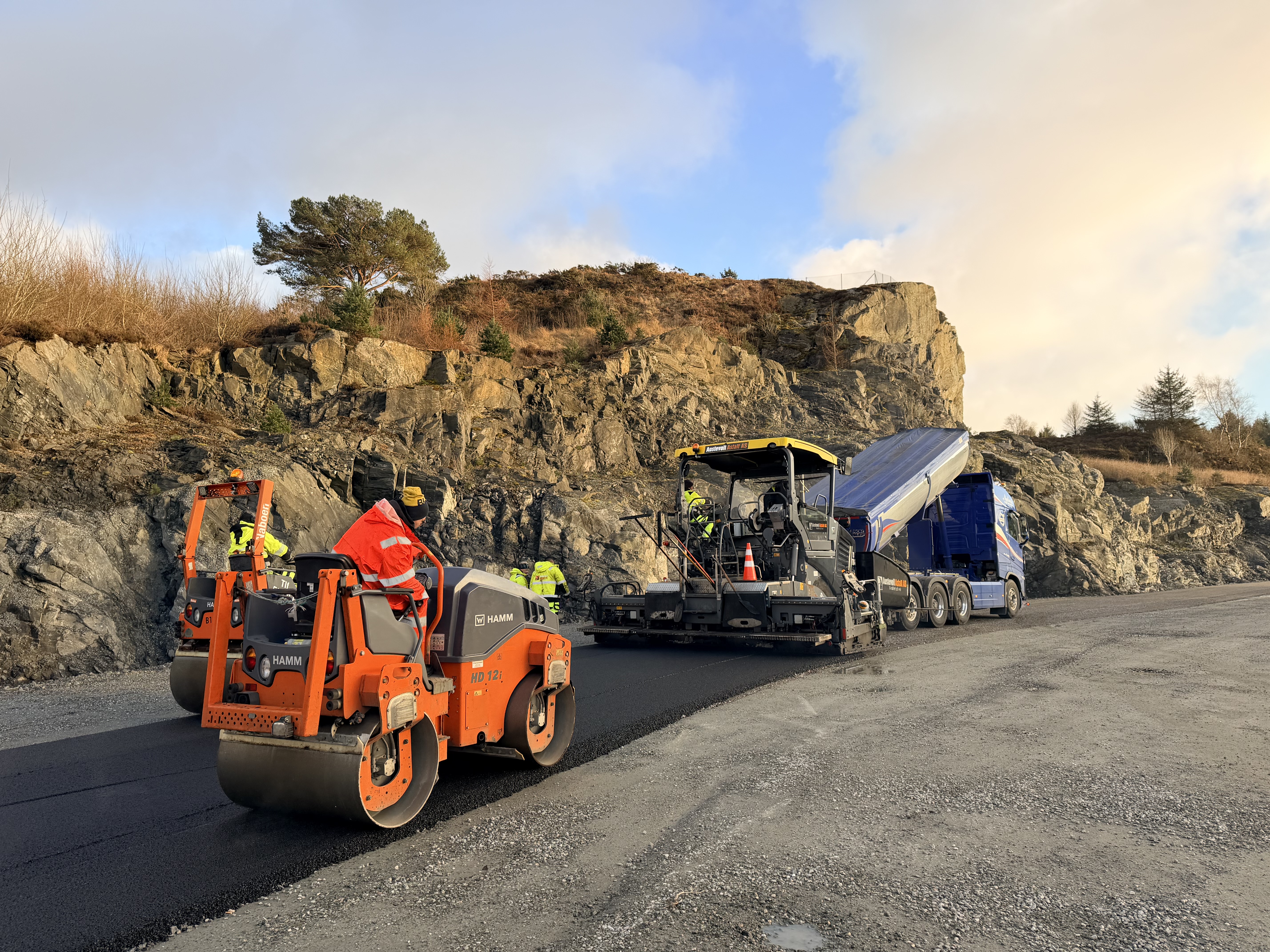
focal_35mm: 24
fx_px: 881
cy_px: 476
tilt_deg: +6.2
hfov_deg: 71.6
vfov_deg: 56.8
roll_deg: -0.1
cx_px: 635
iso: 80
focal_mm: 6.76
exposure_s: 1/878
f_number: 1.78
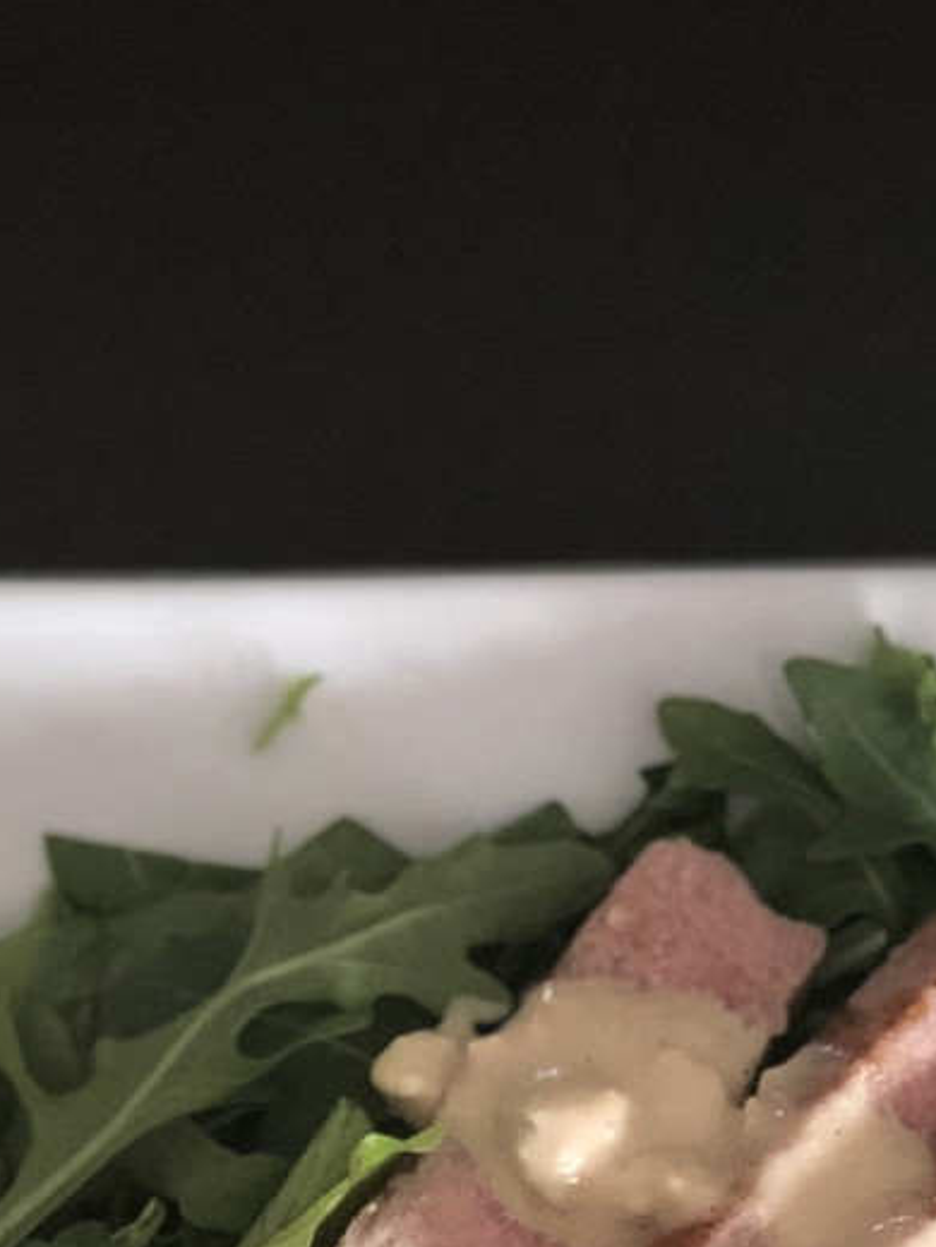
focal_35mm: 160
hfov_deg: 9.3
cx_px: 672
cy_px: 1868
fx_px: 5768
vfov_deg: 11.8
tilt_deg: -73.4
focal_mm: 6
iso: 160
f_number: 2.4
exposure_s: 1/24
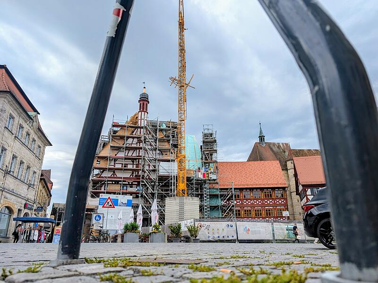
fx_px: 262
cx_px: 189
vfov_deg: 56.8
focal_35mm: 24
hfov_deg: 71.6
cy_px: 142
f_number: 1.68
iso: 22
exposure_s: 1/892
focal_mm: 6.9
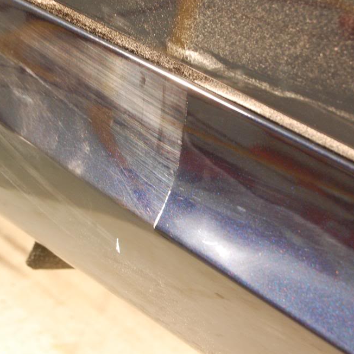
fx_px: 1203
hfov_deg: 16.7
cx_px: 179
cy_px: 180
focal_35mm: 104
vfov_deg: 16.7
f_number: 5.6
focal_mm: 52
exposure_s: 1/8
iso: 1400
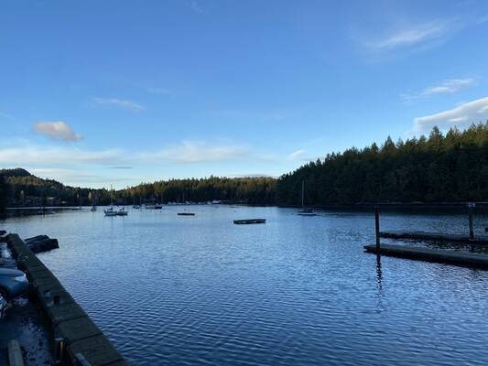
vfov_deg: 53.1
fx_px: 367
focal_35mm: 26
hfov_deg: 67.3
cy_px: 183
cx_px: 244
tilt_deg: +2.5
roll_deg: +1.7
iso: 32
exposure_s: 1/1157
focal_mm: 4.25
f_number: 1.8
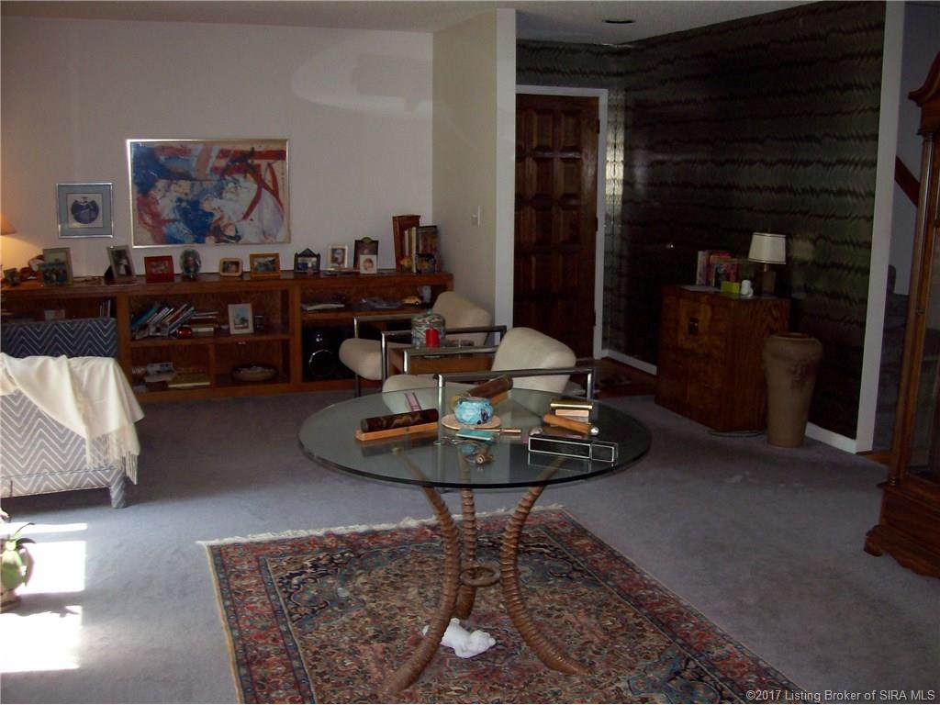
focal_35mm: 36
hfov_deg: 51.4
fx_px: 978
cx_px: 470
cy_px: 352
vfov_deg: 39.7
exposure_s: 1/64
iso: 80
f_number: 2.7
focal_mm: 6
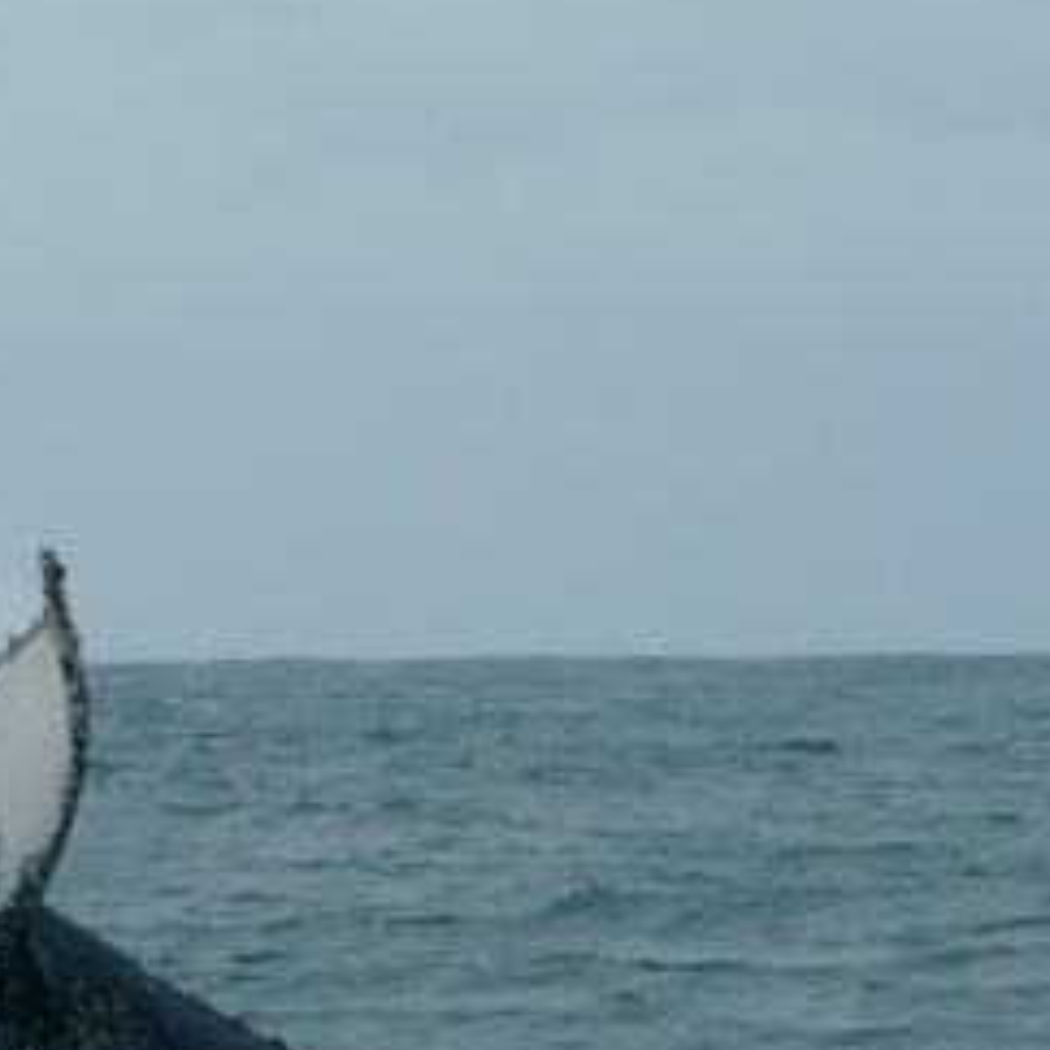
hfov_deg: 4.6
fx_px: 13006
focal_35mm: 379
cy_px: 837
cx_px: 234
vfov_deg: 4.6
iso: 125
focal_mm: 65.81
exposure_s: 1/500
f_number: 4
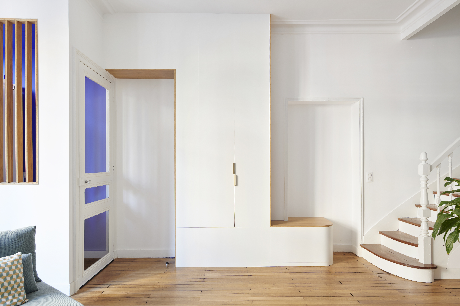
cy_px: 153
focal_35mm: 22
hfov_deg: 78.6
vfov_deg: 57.2
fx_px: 281
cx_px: 230
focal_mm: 22
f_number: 6.3
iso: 100
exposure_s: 1.3
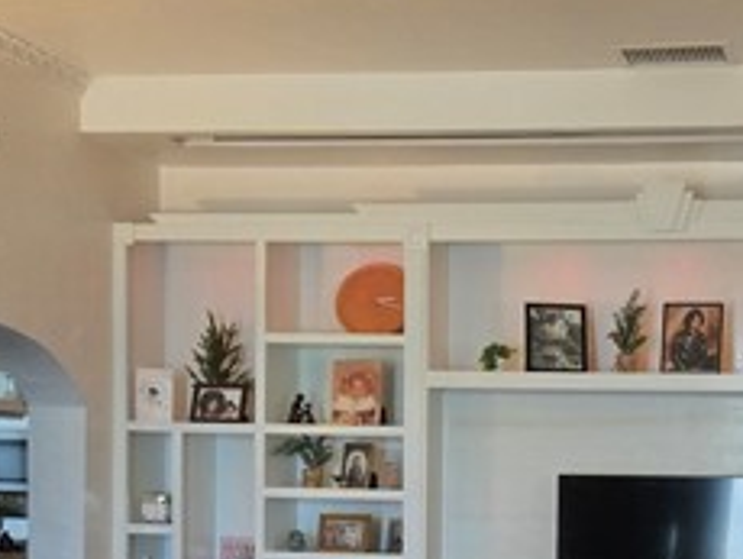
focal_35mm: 64
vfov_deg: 22.0
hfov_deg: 29.1
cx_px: 656
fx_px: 1375
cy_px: 582
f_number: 1.8
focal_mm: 5.4
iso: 640
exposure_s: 1/120
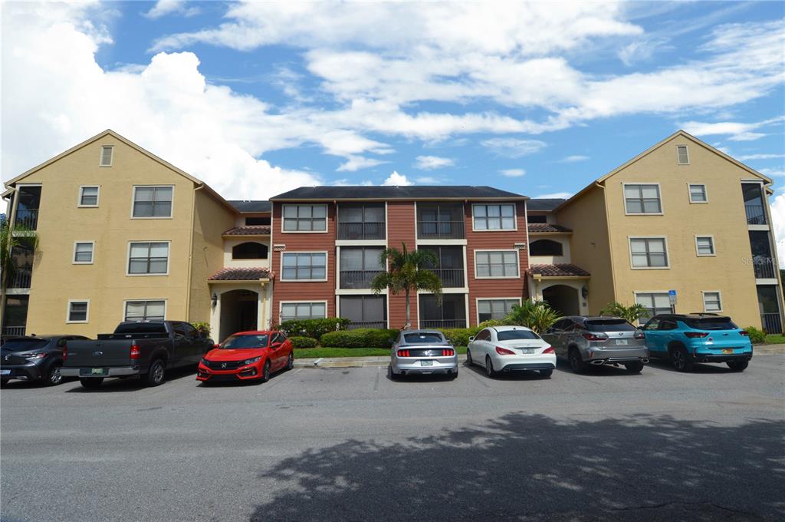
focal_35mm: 18
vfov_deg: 67.2
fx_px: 392
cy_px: 261
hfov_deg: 90.1
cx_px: 392
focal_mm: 12
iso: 100
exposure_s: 1/320
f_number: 9
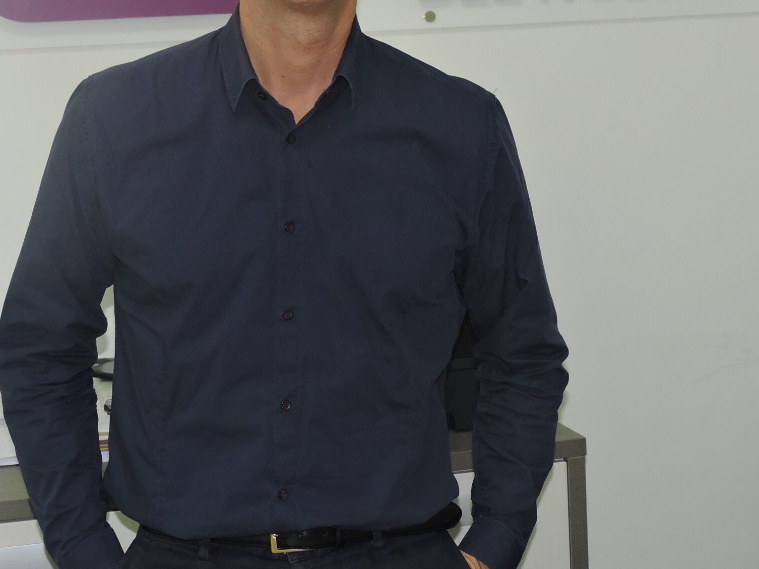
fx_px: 1863
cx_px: 325
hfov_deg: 23.0
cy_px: 87
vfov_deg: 17.2
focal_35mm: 85
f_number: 3.6
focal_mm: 8.9
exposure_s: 1/30
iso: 200
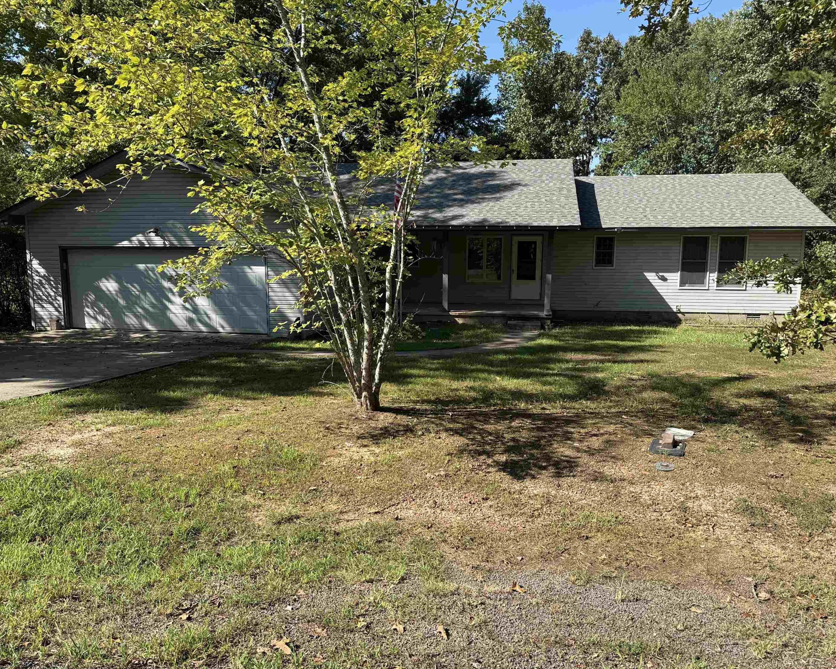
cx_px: 420
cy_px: 333
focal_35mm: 26
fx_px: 643
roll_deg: -0.8
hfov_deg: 66.0
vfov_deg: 54.9
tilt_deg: -7.9
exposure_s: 1/1923
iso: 80
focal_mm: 6.76
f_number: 1.78
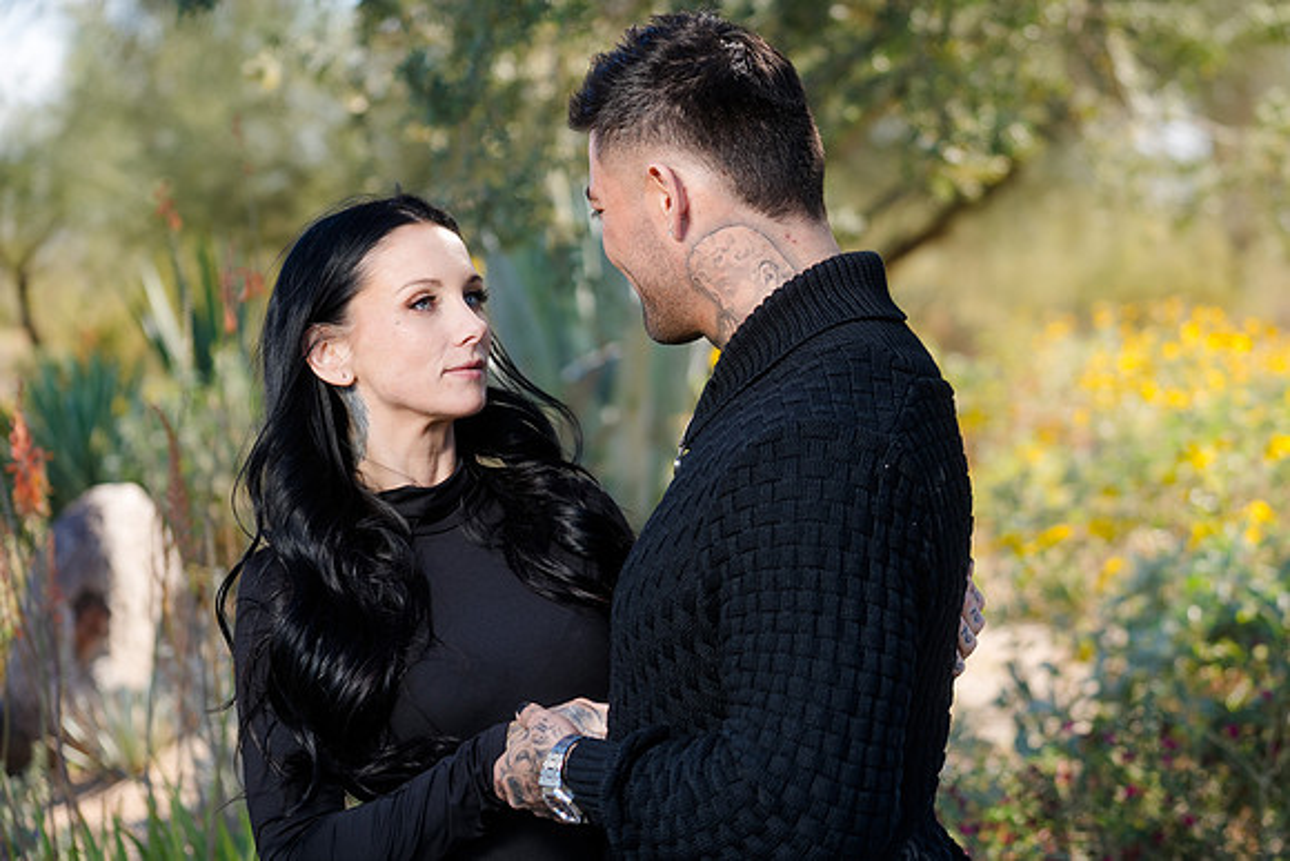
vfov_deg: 14.4
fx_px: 3405
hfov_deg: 21.5
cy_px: 430
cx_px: 645
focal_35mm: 95
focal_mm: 95
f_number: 4.5
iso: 100
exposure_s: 1/250
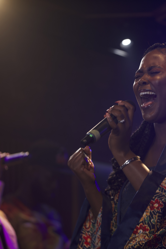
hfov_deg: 9.3
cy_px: 124
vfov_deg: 14.0
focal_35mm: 147
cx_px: 155
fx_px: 1017
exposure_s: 1/320
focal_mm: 98
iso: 500
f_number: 2.8
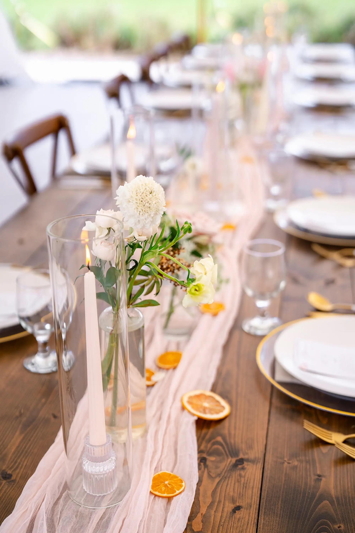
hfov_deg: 27.0
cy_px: 266
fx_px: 739
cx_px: 178
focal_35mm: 50
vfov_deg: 39.6
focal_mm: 50
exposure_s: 1/4000
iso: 400
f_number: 2.5
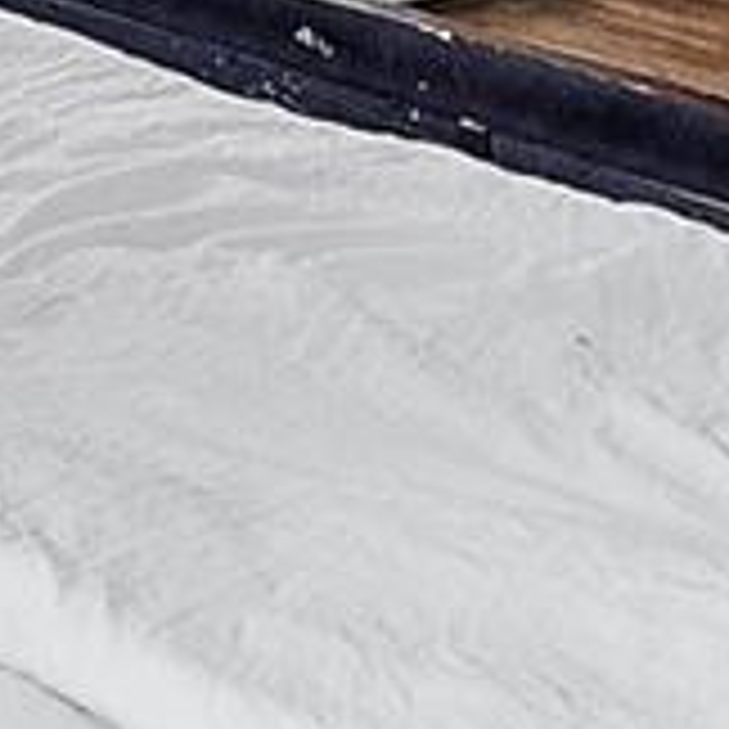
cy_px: -1022
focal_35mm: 134
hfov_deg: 13.0
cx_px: 418
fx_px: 3193
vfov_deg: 11.0
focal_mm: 16
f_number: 5.6
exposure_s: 1/80
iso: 1600
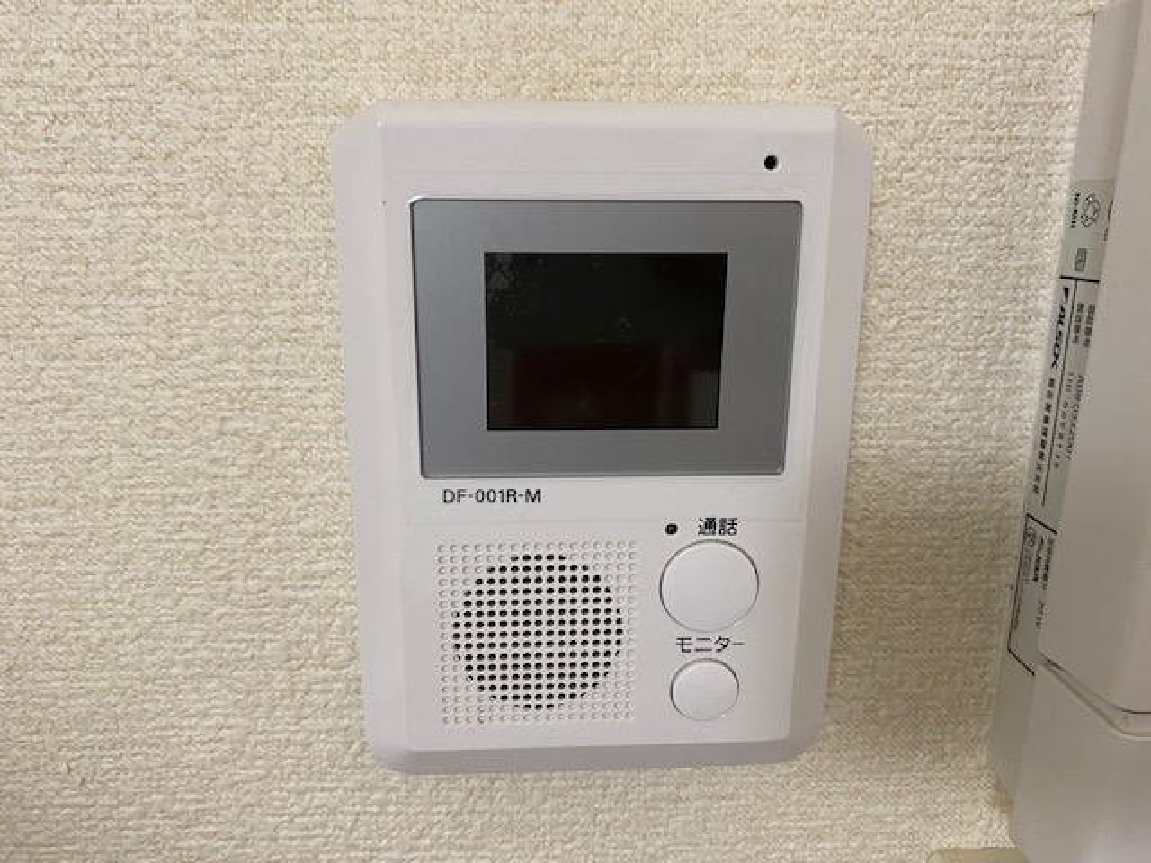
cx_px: 576
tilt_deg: -16.4
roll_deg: -1.6
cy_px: 432
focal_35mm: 26
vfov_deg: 53.1
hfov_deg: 67.3
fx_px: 865
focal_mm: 4.25
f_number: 1.8
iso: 200
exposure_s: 1/60
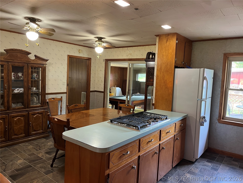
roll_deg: -2.3
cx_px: 122
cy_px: 92
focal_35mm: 26
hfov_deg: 67.3
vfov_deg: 53.1
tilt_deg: -4.6
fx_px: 183
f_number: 1.6
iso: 500
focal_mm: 5.1
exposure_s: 1/60
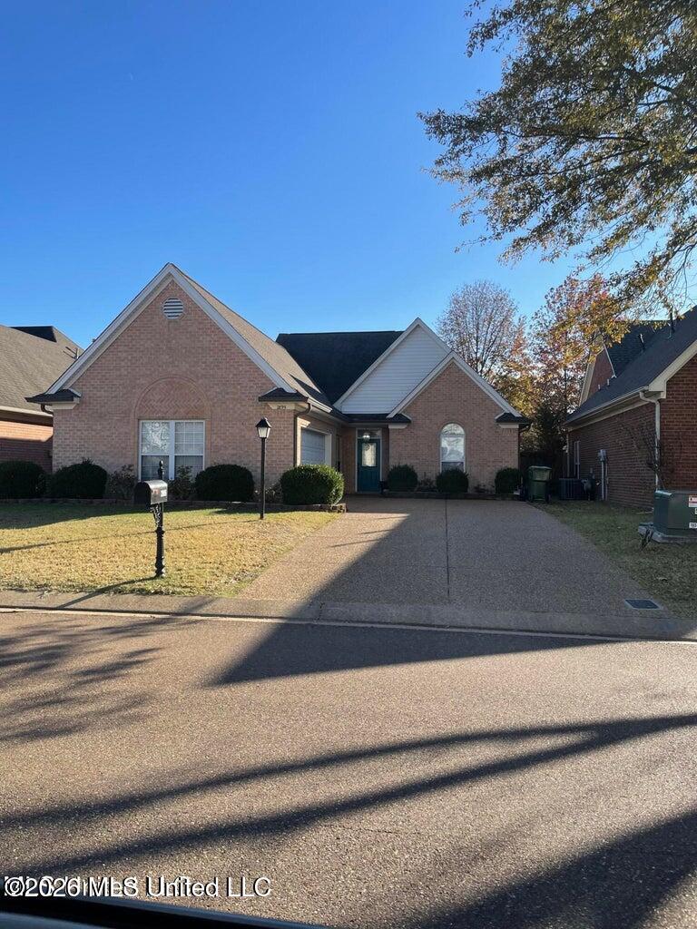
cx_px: 348
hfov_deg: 53.1
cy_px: 464
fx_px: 698
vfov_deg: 67.3
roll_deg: +3.5
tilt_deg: +1.7
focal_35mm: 26
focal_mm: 4.2
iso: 32
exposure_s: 1/2174
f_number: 1.6
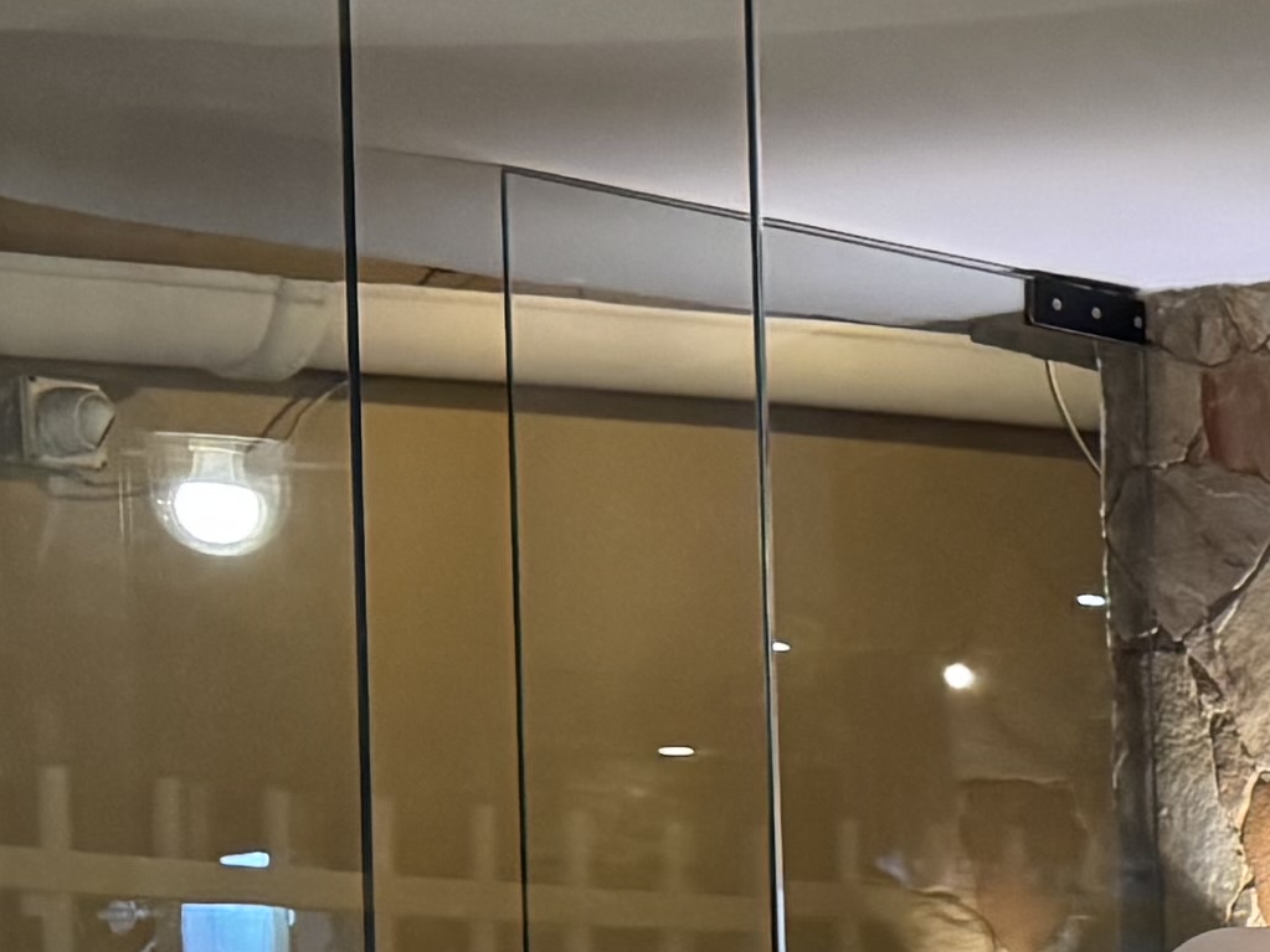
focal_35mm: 134
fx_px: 4916
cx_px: 2710
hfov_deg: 12.5
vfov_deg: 10.7
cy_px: 1386
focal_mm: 6.76
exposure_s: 1/60
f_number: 1.78
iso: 640
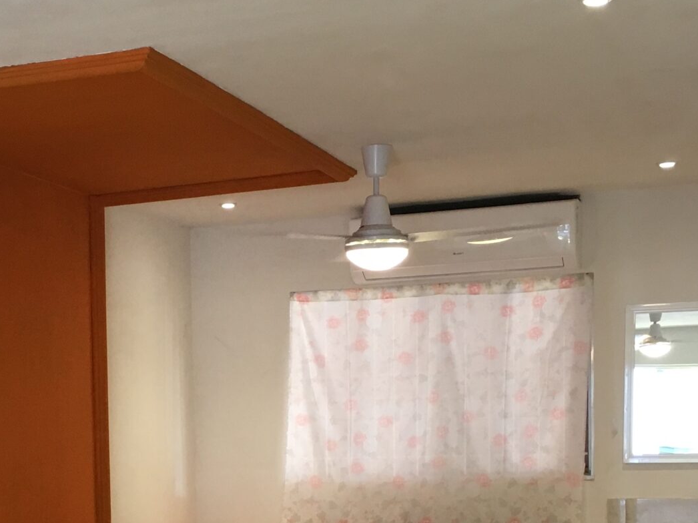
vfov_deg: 20.1
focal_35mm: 71
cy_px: 527
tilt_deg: -2.3
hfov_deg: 26.8
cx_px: 125
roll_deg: +0.8
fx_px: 1431
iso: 80
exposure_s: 1/30
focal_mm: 4.15
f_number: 2.2
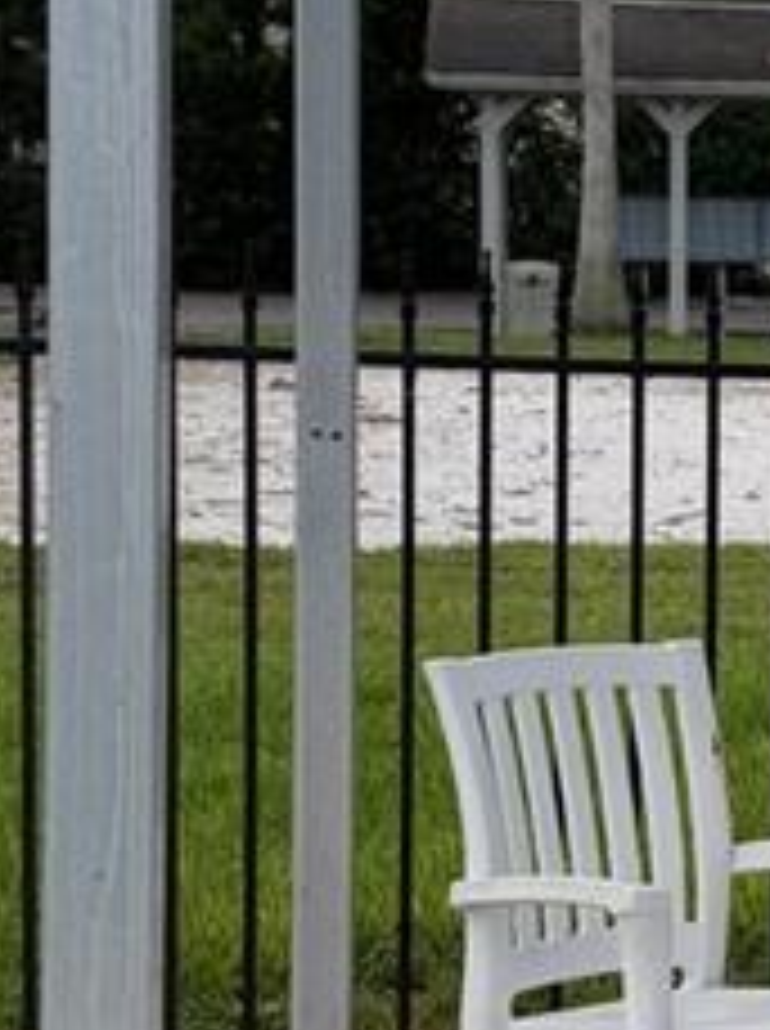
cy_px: 562
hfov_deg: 11.1
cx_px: 1274
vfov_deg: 15.7
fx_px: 3747
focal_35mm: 126
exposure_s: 1/3759
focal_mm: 6.76
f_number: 1.78
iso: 80
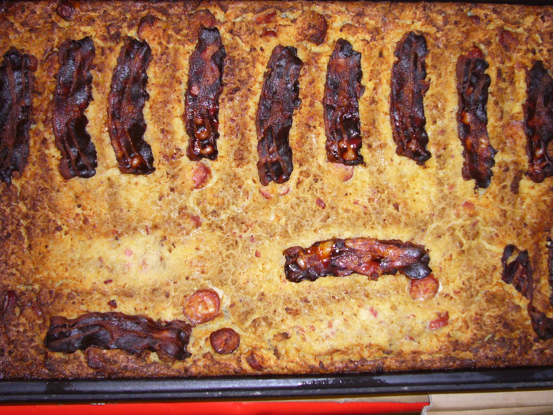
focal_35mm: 52
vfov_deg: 28.0
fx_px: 831
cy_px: 194
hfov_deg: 36.8
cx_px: 282
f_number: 3.3
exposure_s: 1/30
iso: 100
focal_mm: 6.9
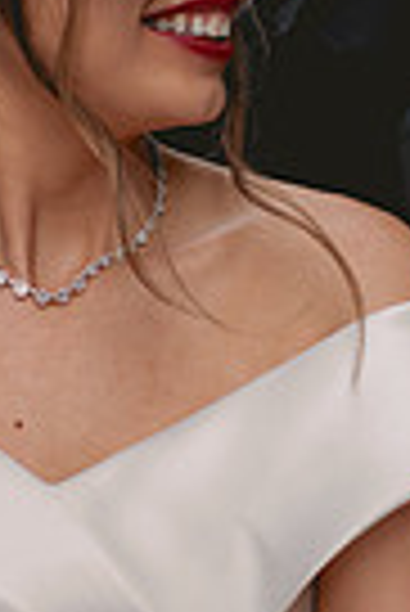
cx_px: 288
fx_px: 1976
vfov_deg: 17.6
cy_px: 220
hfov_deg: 11.8
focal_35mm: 116
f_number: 2.8
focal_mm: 35
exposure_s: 1/2000
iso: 160
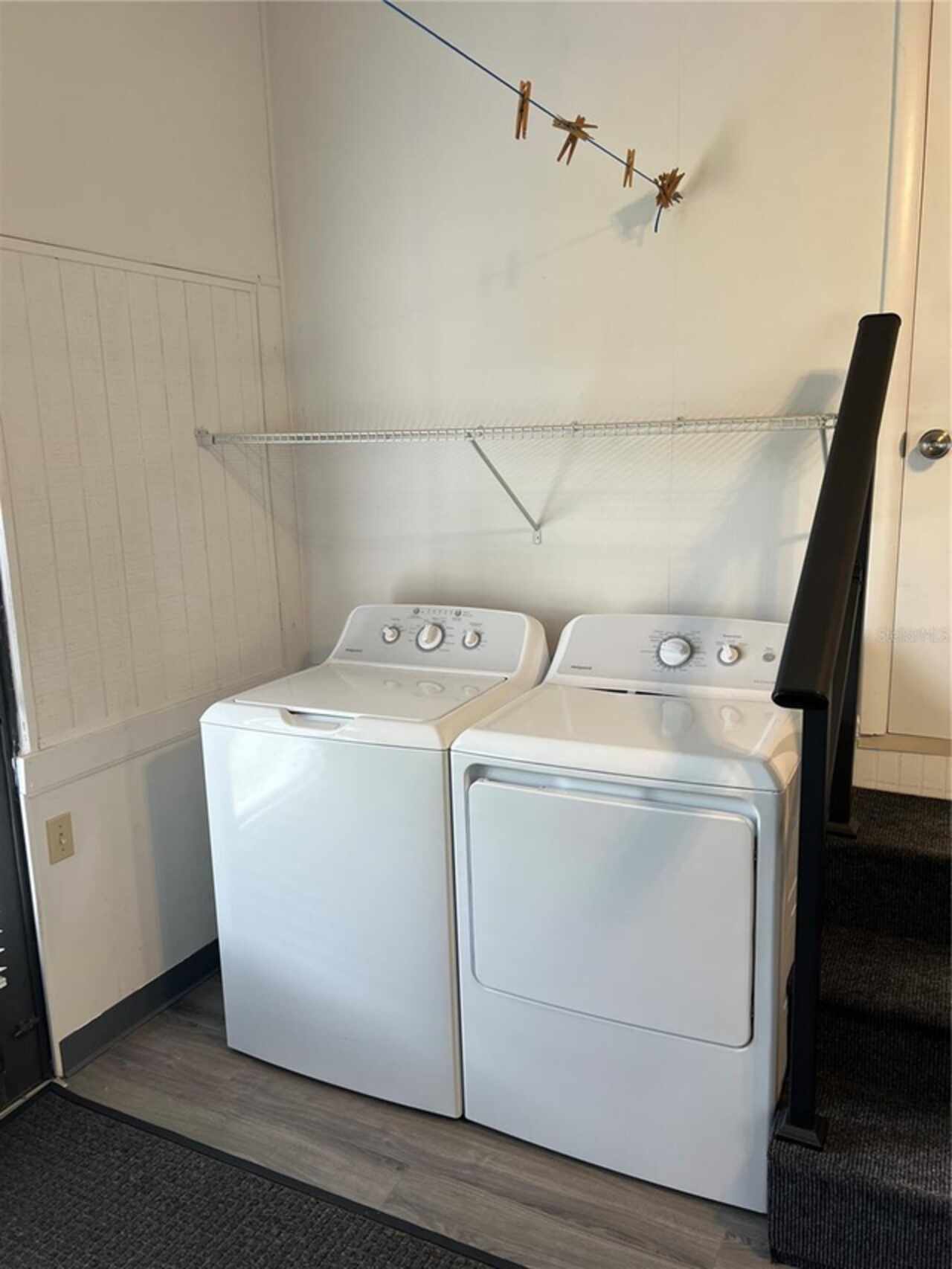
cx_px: 476
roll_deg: +2.1
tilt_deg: -11.7
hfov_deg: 53.1
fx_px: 953
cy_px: 634
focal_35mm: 26
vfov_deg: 67.3
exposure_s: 1/120
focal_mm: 5.7
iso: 80
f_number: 1.5
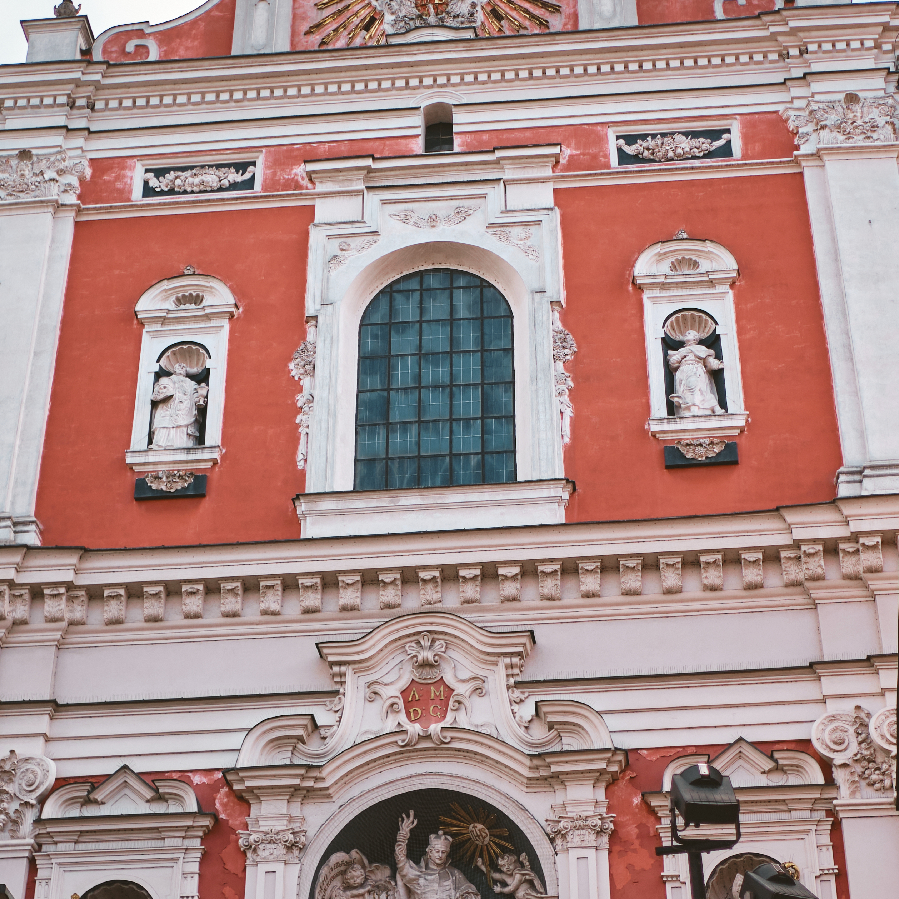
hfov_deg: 24.6
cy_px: 410
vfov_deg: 24.6
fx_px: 2057
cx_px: 484
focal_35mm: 70
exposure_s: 1/1250
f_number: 2
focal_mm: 23
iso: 200
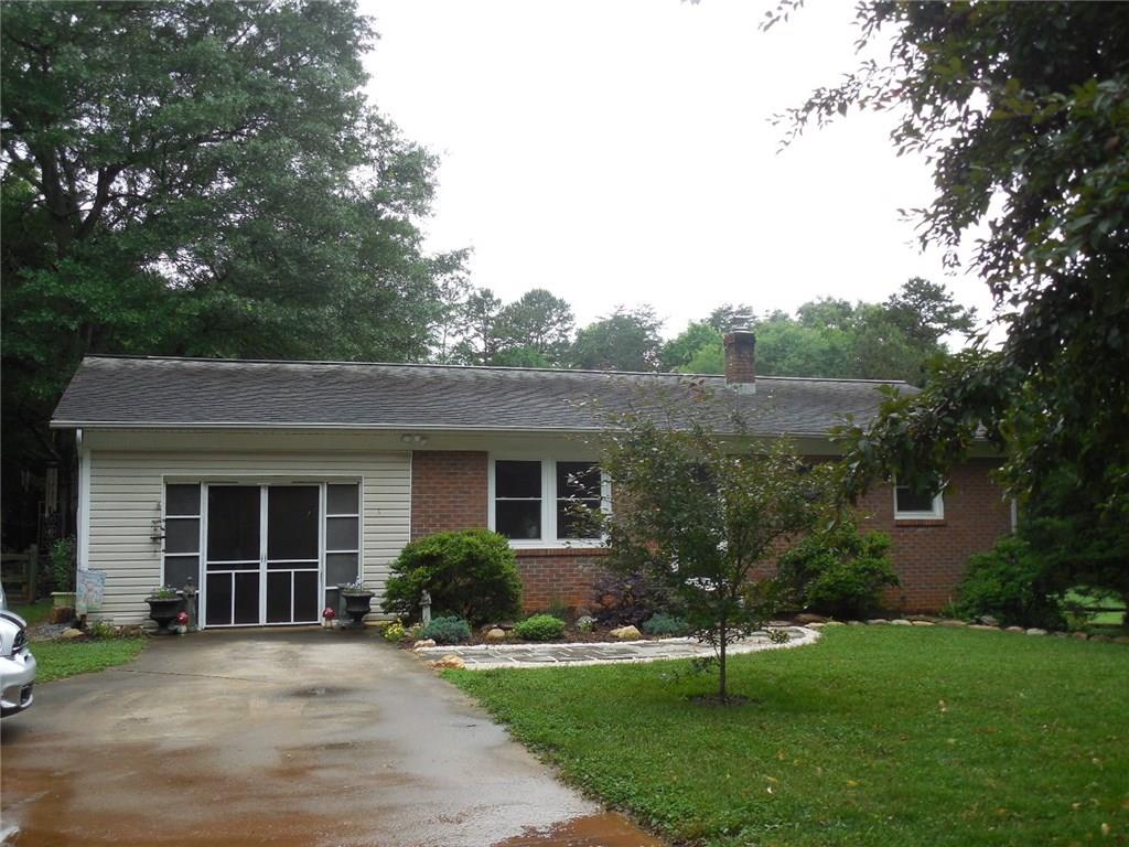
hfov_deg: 52.6
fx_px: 1142
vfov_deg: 40.7
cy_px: 424
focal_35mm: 35
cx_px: 564
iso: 125
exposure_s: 1/160
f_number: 3.7
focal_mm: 6.3
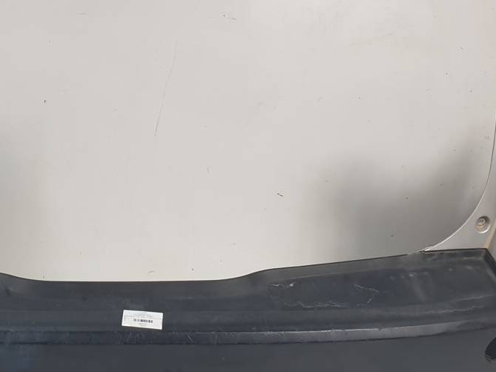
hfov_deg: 33.7
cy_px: 210
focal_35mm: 56
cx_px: 124
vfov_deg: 26.1
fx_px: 802
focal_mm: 4.3
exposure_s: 1/100
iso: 64
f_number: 2.4
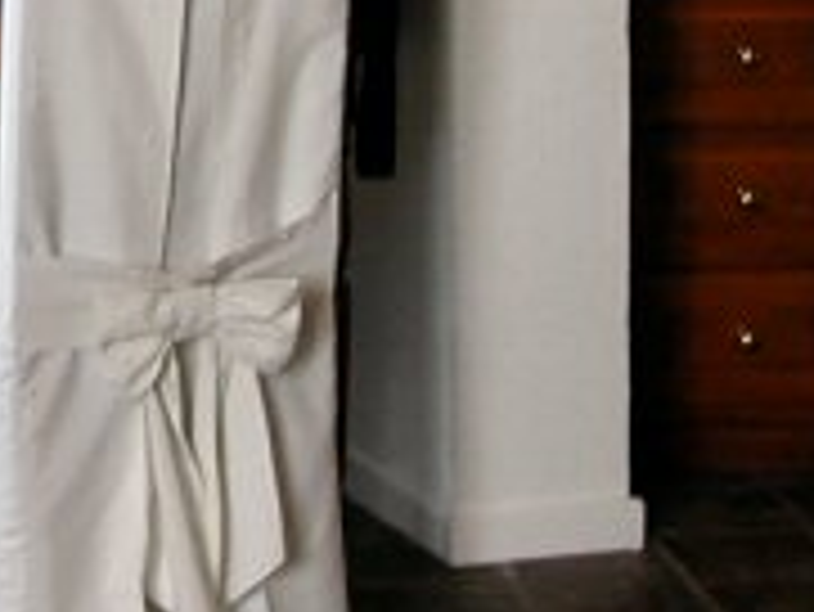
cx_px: -72
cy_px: -342
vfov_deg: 10.9
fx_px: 3083
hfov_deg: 14.7
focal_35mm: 131
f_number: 2.7
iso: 100
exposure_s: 1/54.9
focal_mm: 5.6
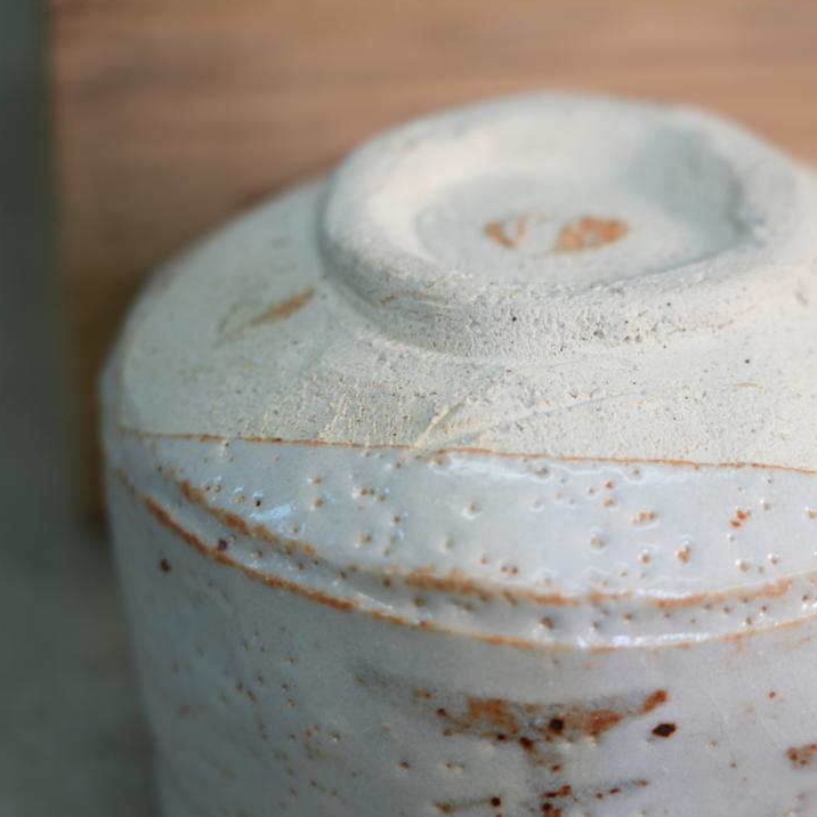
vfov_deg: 13.4
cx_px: 534
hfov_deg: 13.4
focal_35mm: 130
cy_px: 406
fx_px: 3471
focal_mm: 101
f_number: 4
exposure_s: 1/125
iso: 500
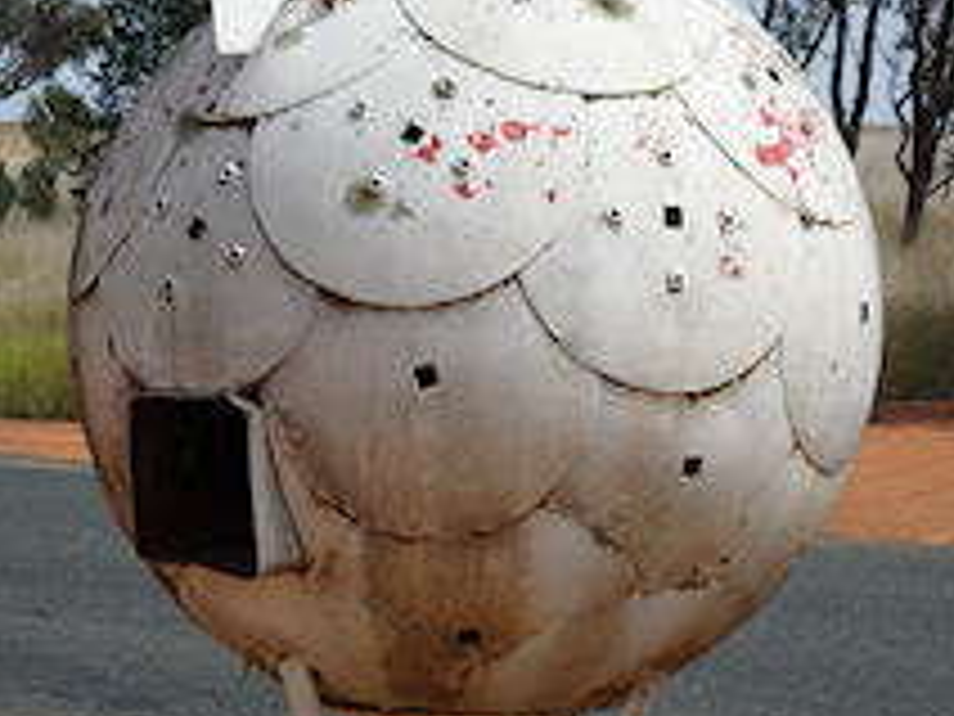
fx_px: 3362
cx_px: 495
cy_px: 252
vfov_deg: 12.1
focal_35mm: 122
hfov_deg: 16.1
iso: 80
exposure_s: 1/1000
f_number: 3.9
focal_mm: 13.2
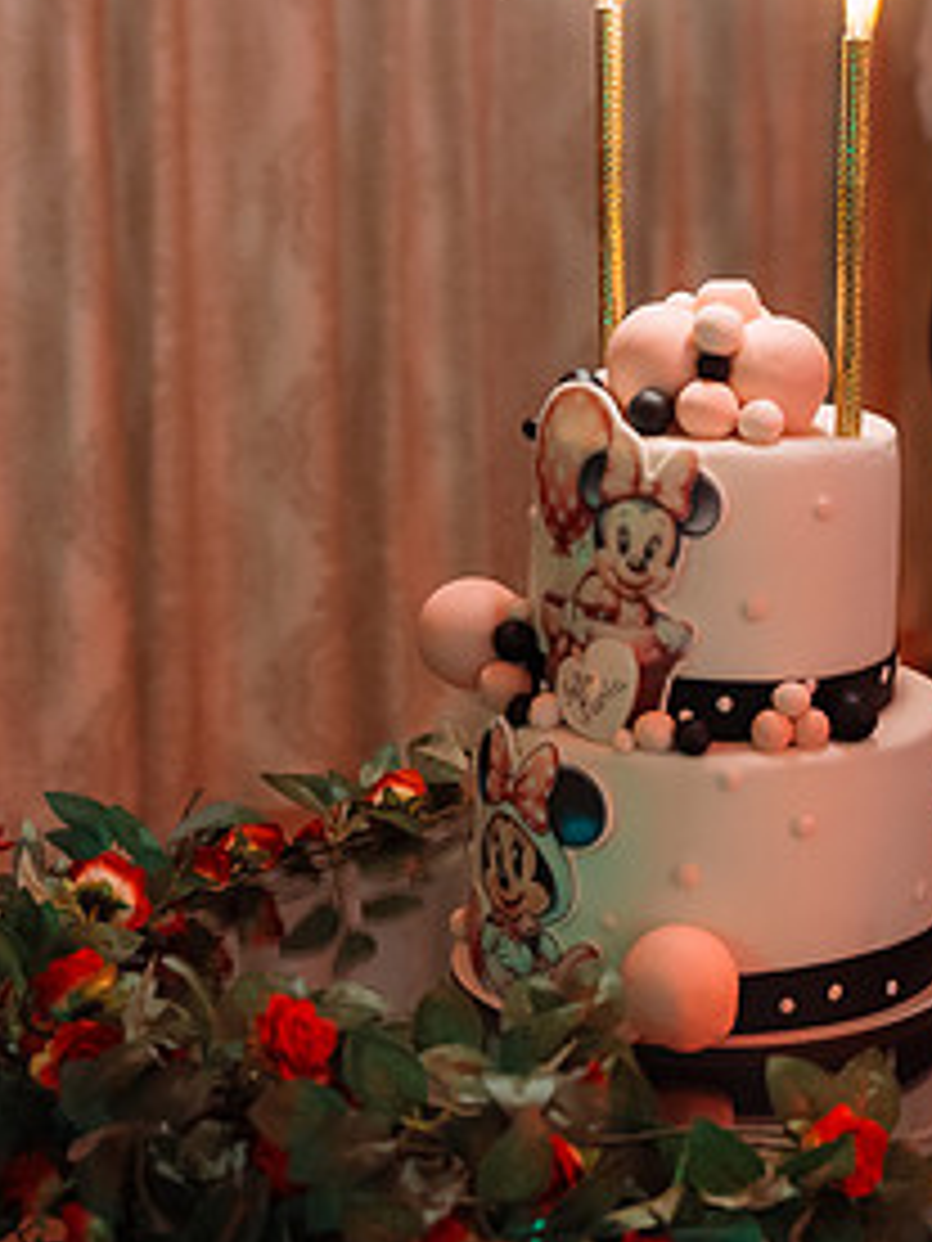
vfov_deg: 20.8
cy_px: 472
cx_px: 709
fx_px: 3374
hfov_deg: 15.6
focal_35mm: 94
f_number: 2.8
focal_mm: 40
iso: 1000
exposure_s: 1/125
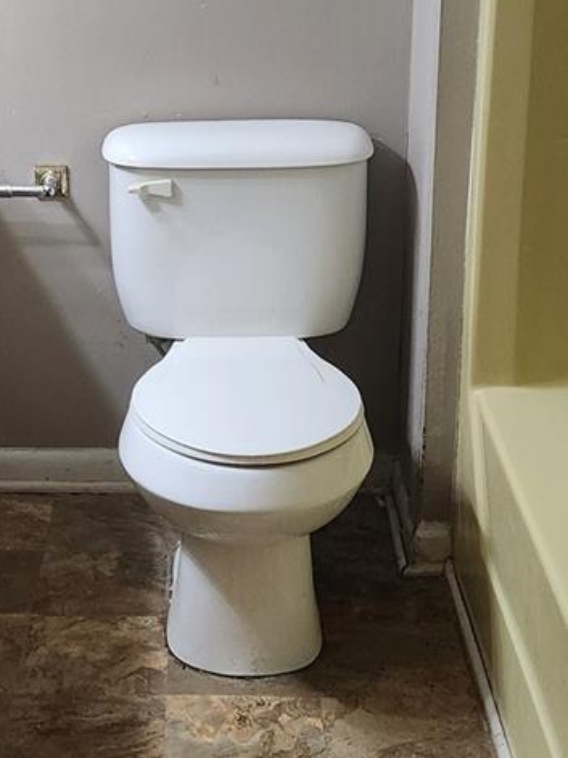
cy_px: 282
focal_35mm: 75
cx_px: 105
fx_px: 1642
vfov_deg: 25.9
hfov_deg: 19.4
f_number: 1.8
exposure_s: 1/120
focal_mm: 5.4
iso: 640
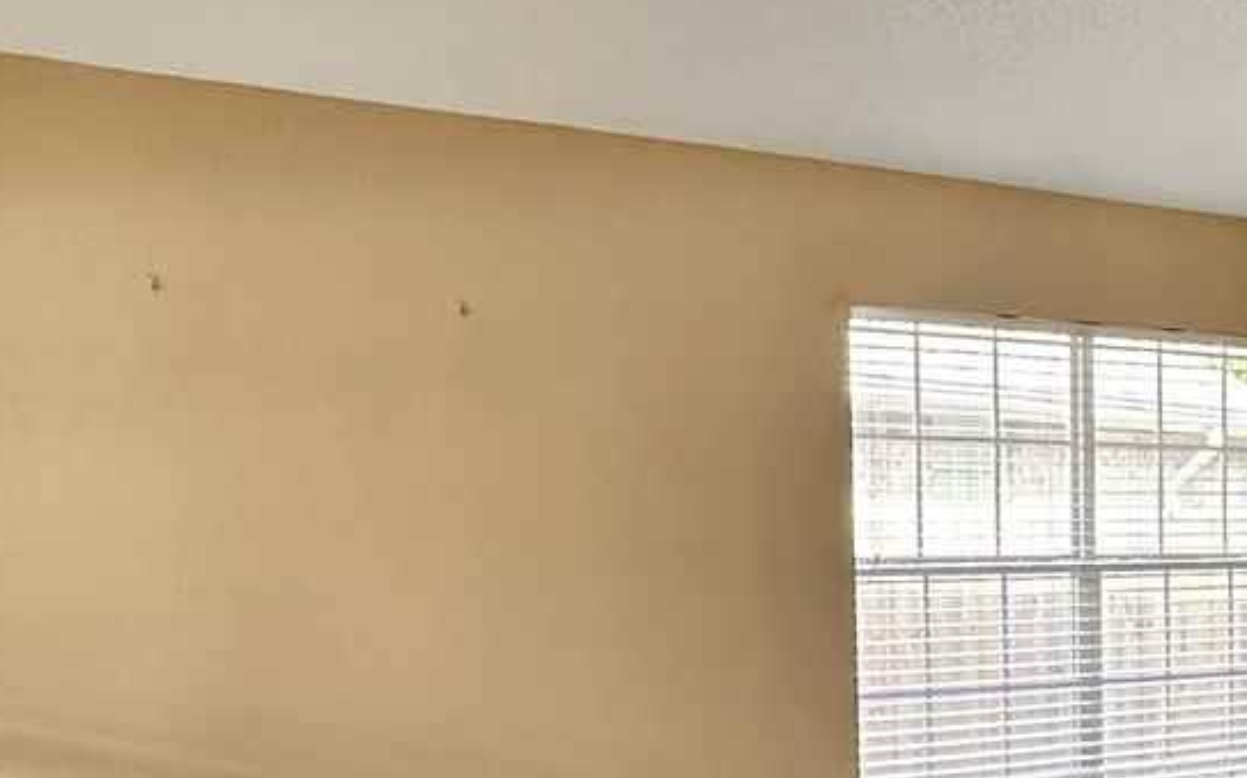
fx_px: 1903
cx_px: 1125
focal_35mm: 56
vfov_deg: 22.5
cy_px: 723
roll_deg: -0.6
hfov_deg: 34.3
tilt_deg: -4.9
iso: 160
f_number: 2.2
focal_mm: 2.22
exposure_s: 1/120
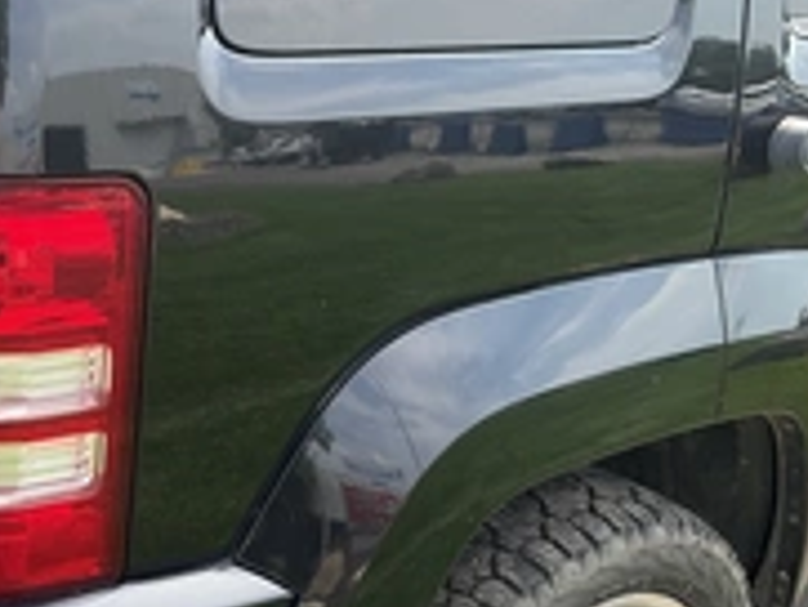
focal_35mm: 64
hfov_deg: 29.3
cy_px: 478
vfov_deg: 22.7
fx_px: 1495
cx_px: 125
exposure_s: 1/365
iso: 25
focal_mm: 3
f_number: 1.8
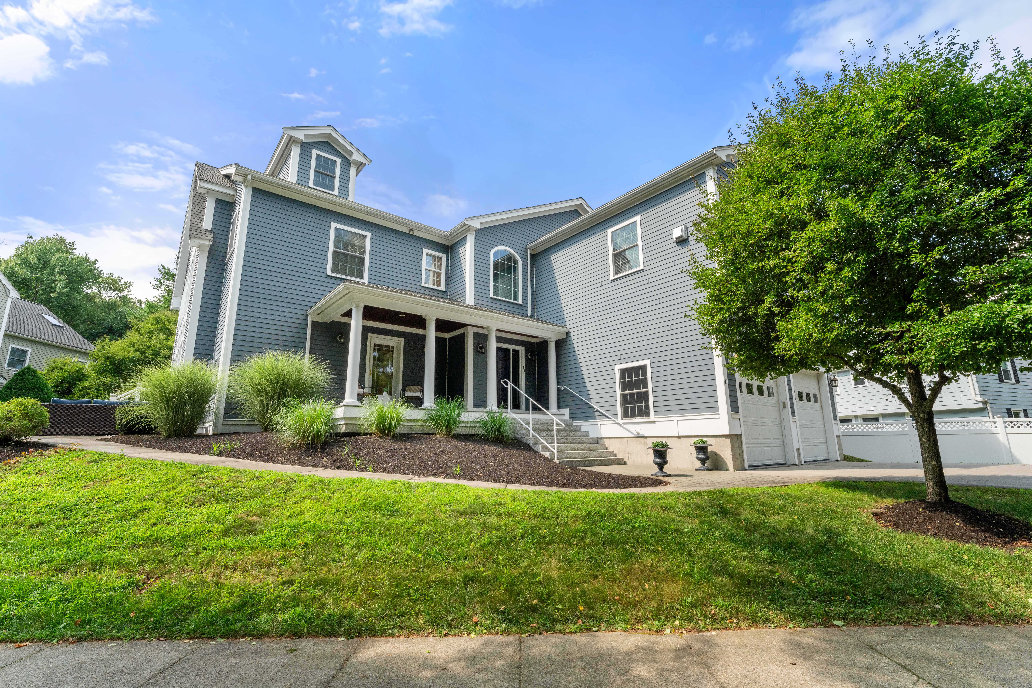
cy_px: 344
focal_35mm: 16
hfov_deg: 96.4
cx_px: 516
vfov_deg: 73.4
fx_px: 462
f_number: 11
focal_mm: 16.1
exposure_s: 1/500
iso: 800
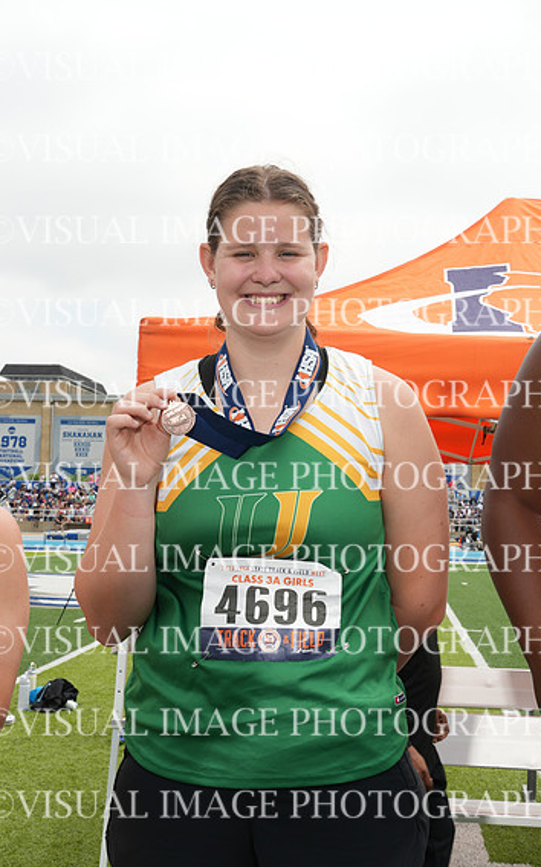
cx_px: 280
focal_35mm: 50
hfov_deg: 25.8
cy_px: 434
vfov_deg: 40.3
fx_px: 1180
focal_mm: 32
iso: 160
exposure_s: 1/160
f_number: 11
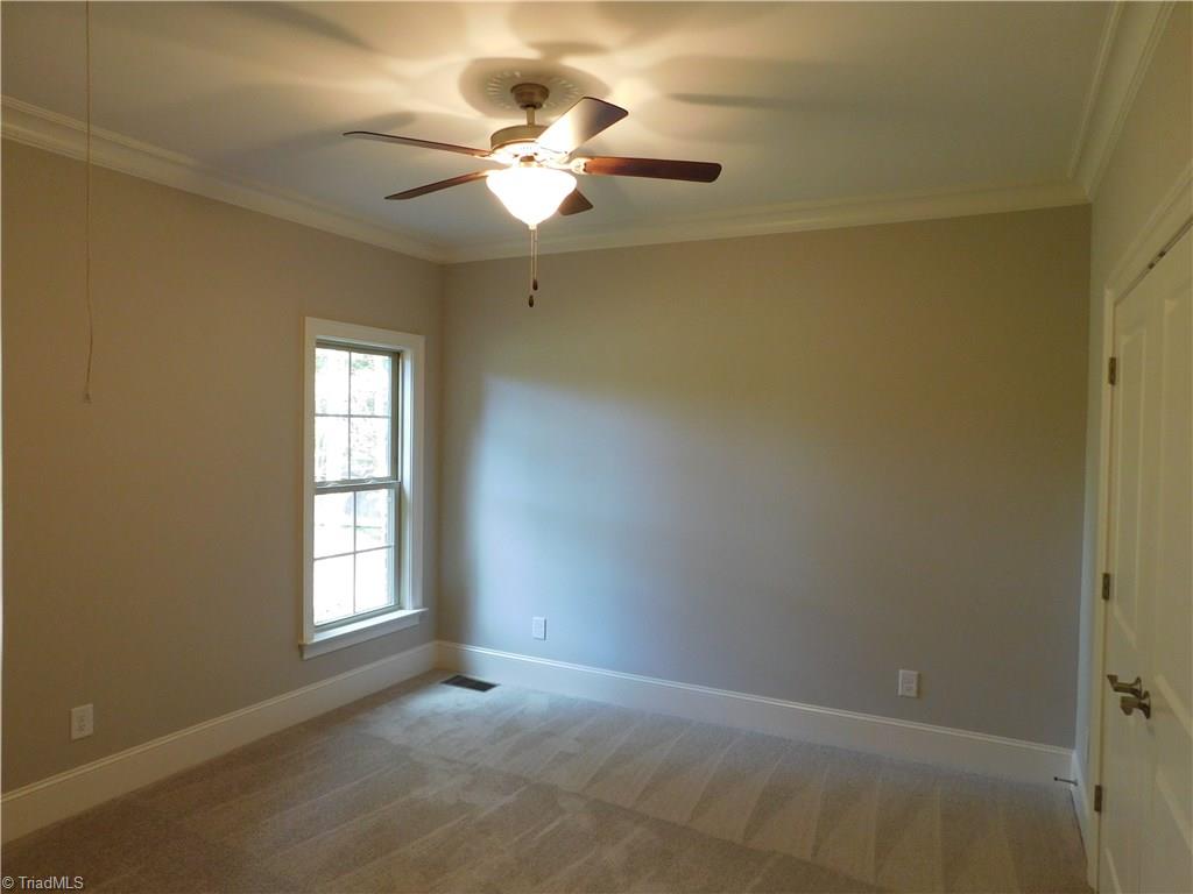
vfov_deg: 58.9
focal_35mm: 23
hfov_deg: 73.9
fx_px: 793
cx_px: 596
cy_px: 447
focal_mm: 4
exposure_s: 1/30
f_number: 3
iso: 200
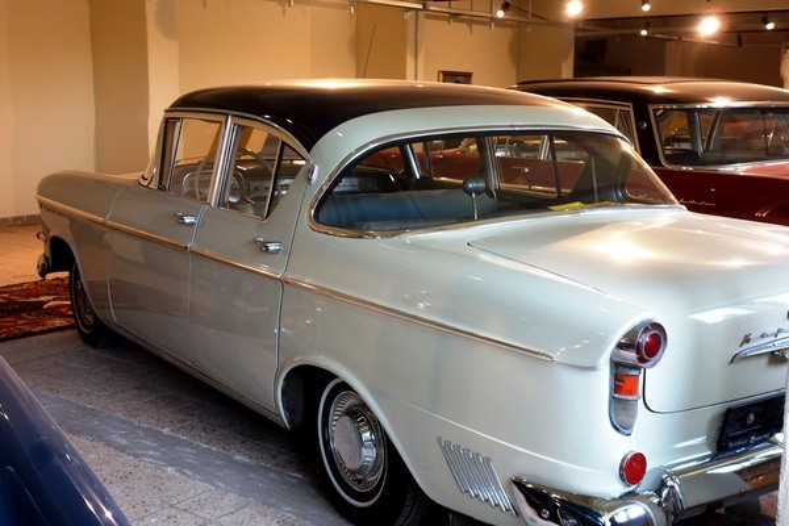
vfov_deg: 30.5
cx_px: 394
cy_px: 263
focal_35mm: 44
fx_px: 964
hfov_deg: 44.5
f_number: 3.2
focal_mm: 16.39
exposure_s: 1/50
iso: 200
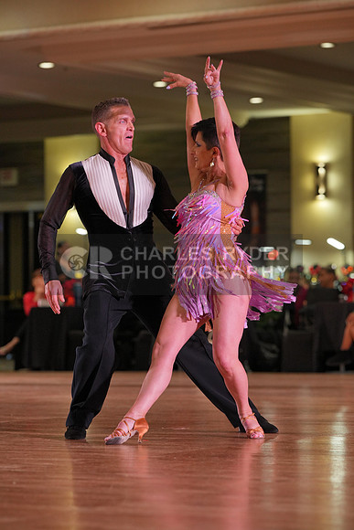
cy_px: 265
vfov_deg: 15.2
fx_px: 1990
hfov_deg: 10.2
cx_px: 177
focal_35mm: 135
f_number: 4
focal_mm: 135
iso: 1600
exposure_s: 1/400
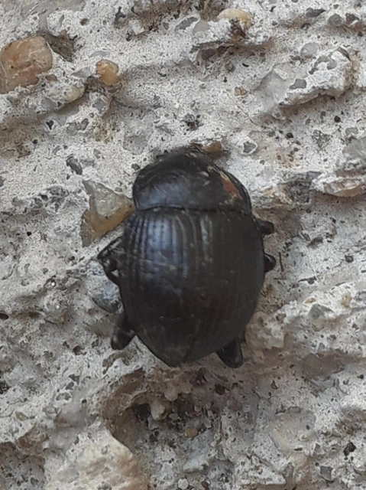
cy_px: 245
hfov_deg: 51.3
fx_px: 381
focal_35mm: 27
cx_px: 183
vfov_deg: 65.4
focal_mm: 3.6
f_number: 1.9
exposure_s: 1/370
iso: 40
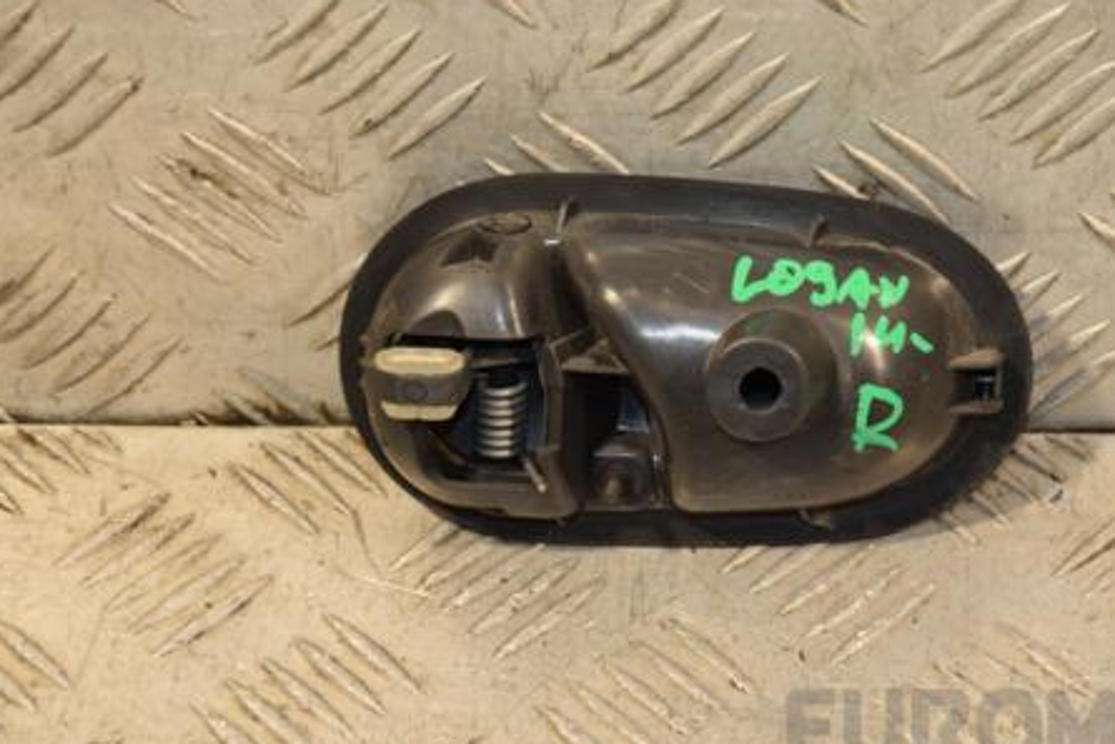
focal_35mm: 152
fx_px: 4699
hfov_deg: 13.5
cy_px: 393
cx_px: 739
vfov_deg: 9.1
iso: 800
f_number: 5.3
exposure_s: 1/125
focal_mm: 75
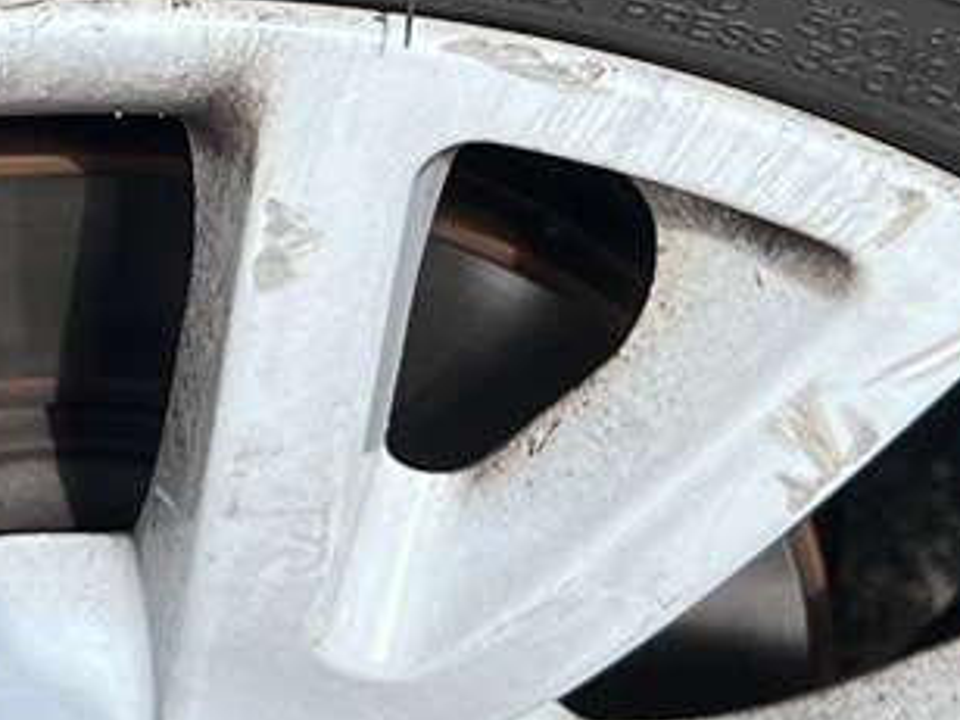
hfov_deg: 11.4
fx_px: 4715
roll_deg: -2.4
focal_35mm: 170
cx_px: -240
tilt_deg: -42.1
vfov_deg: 8.7
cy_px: 265
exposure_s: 1/3077
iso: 50
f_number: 1.5
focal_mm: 5.7
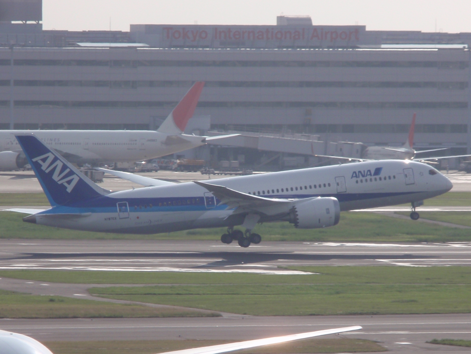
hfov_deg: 7.1
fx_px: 3810
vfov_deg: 5.3
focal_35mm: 280
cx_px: 236
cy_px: 177
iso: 64
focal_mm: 50
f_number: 5.9
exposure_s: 1/500
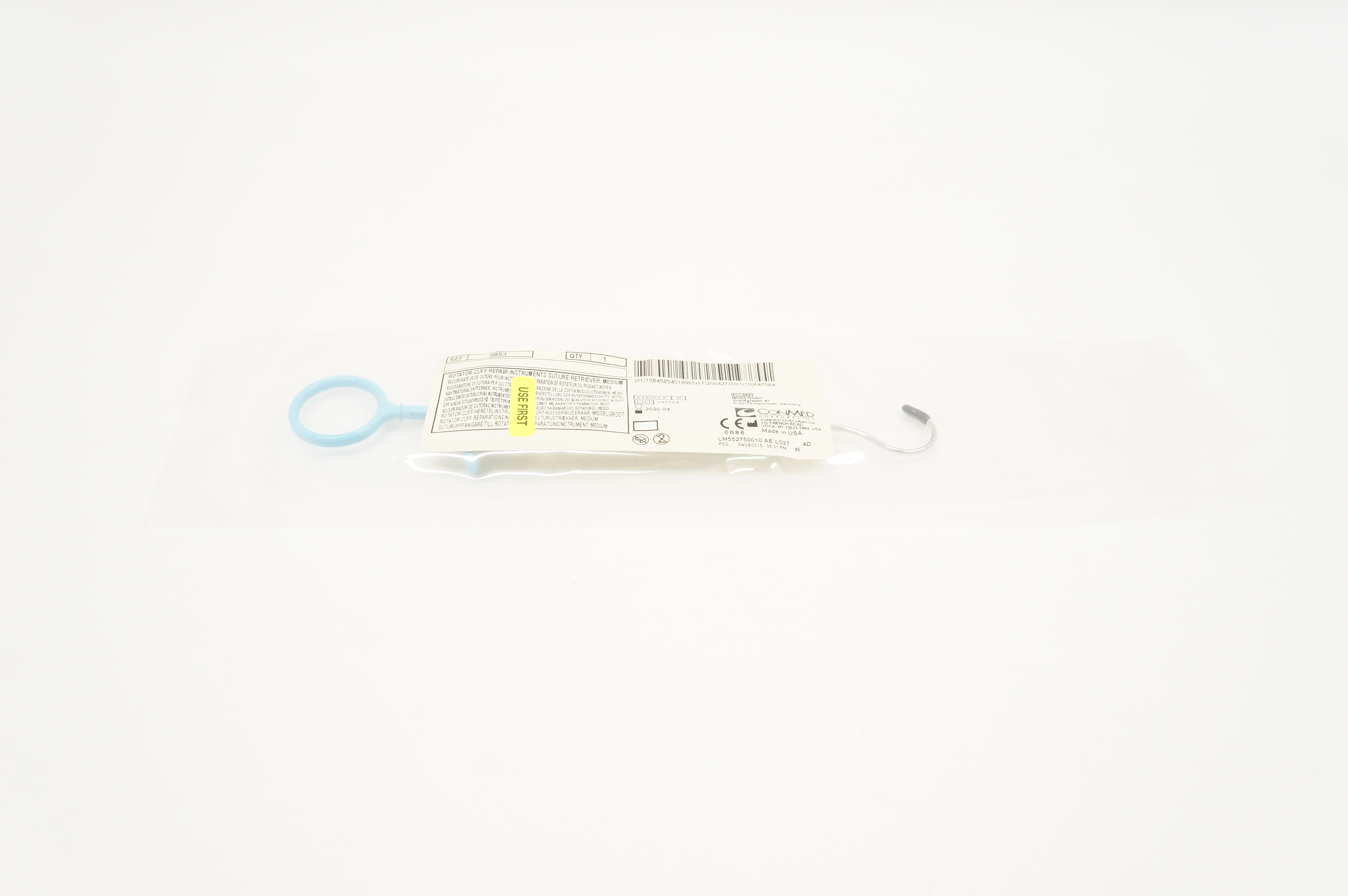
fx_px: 1122
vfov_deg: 43.5
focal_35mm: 30
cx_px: 674
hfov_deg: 62.0
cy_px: 448
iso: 400
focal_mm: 20
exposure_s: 1/40
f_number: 6.3
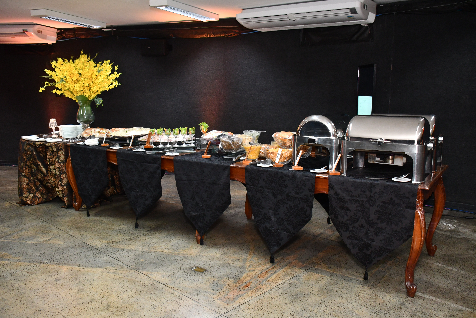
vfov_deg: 42.3
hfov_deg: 60.3
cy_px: 159
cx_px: 238
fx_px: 410
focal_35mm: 31
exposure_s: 1/125
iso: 1400
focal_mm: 21
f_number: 3.8
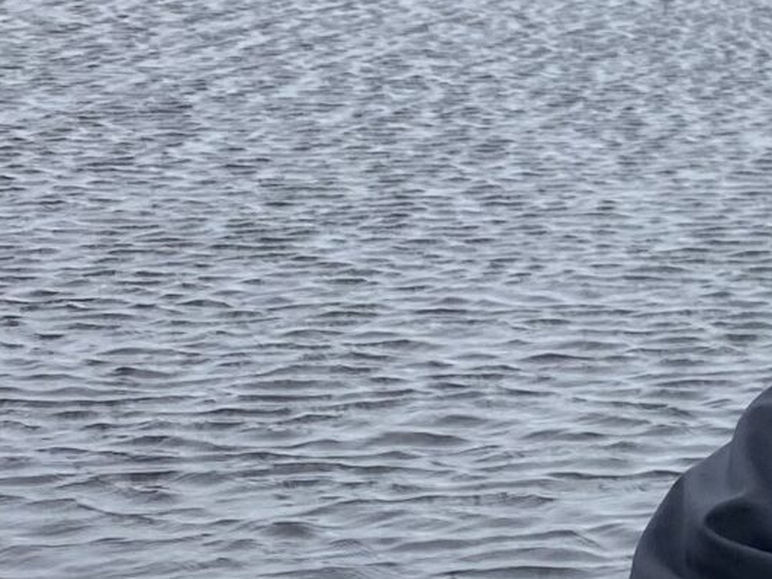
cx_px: 1482
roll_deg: -1.2
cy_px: 689
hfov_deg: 13.7
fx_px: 2788
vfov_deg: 11.6
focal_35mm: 125
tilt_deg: -19.9
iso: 32
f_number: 1.8
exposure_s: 1/1170
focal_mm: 4.25
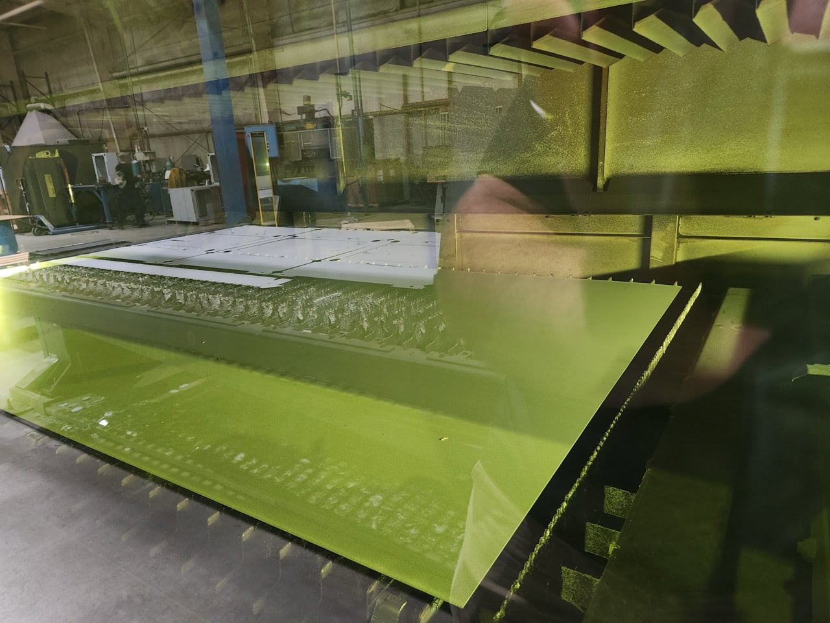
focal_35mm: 23
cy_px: 312
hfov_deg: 73.9
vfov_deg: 58.9
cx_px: 415
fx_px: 551
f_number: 1.8
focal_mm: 5.4
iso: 500
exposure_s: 1/30
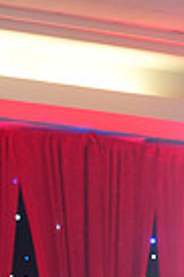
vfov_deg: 6.7
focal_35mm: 297
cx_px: 3
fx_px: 2283
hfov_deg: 4.6
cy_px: 566
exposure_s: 1/250
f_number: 5
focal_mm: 70
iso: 5000
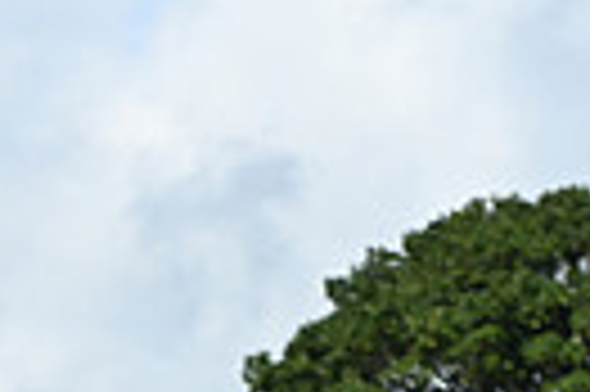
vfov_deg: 2.8
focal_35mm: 489
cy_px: 822
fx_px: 8004
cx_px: -486
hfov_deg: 4.2
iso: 140
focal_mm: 110
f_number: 4.5
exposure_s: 1/1250
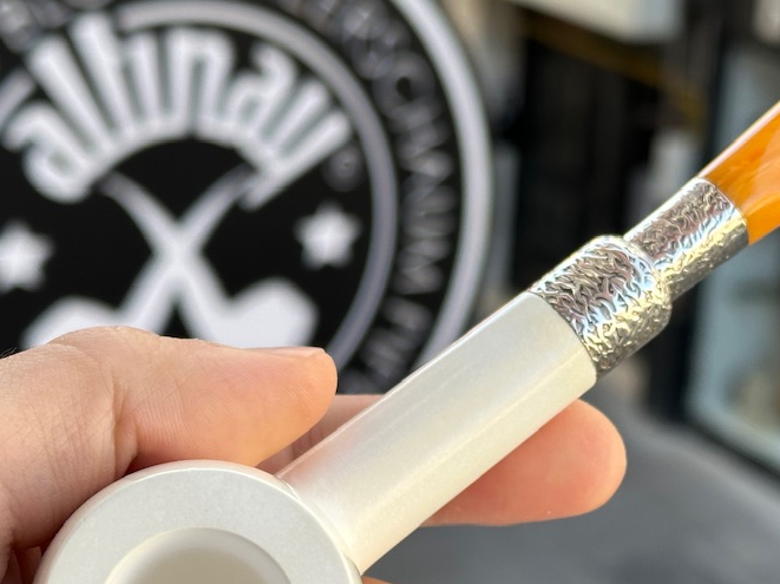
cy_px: 425
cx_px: 505
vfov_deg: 15.8
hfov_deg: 21.0
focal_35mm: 93
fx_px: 2094
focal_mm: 6.86
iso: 64
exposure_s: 1/368
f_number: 1.78
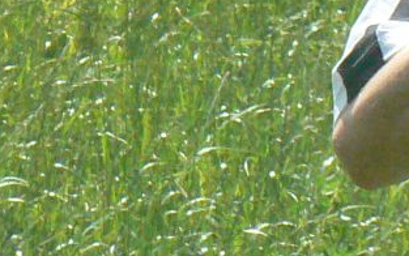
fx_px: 7985
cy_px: -357
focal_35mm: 716
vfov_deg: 1.8
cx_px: 923
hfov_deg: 2.9
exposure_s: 1/800
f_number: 8
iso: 400
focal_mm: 24.6
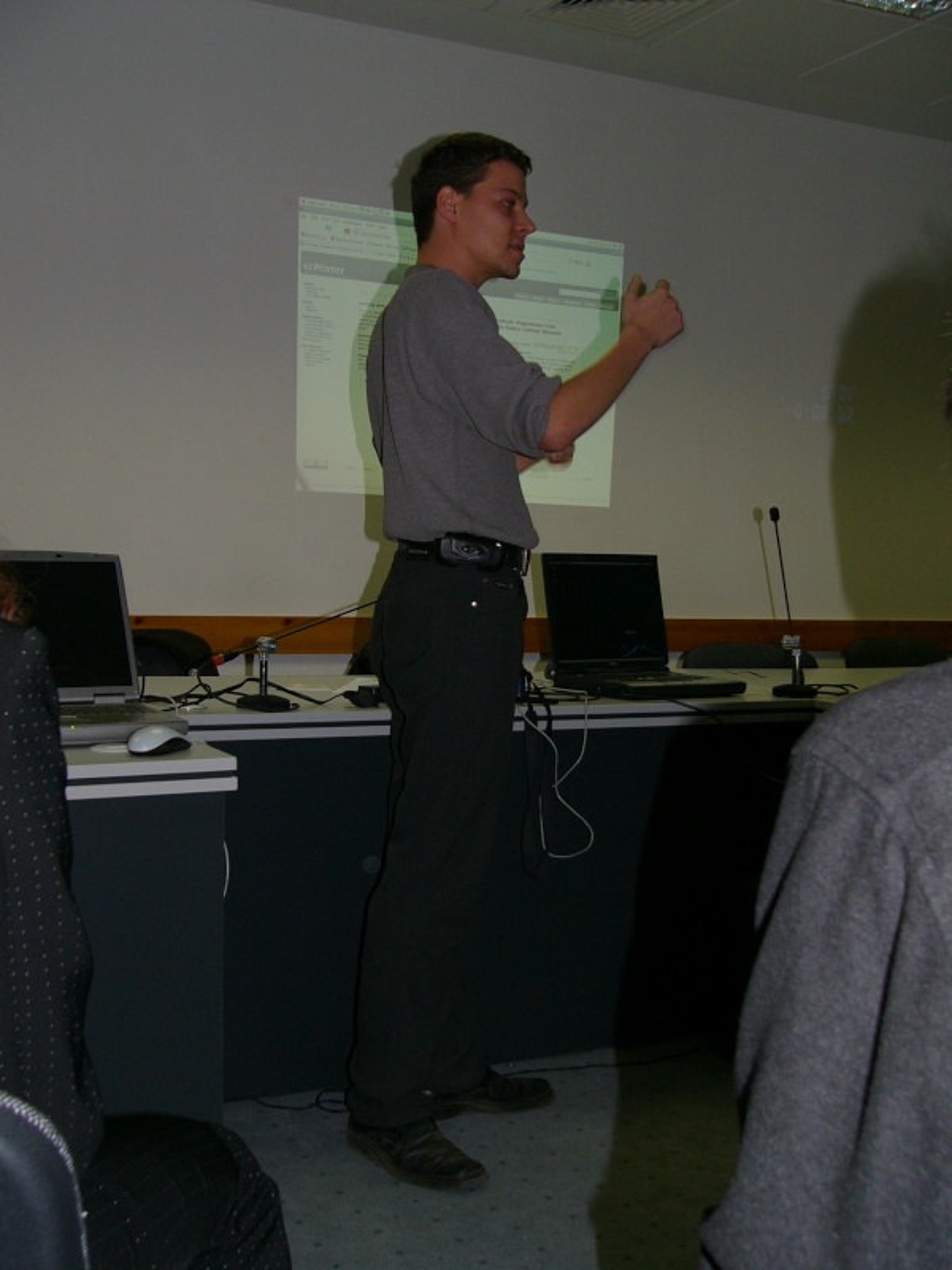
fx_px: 1540
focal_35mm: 42
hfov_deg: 34.3
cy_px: 635
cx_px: 476
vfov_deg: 44.8
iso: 50
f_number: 2.8
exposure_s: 1/80
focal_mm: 7
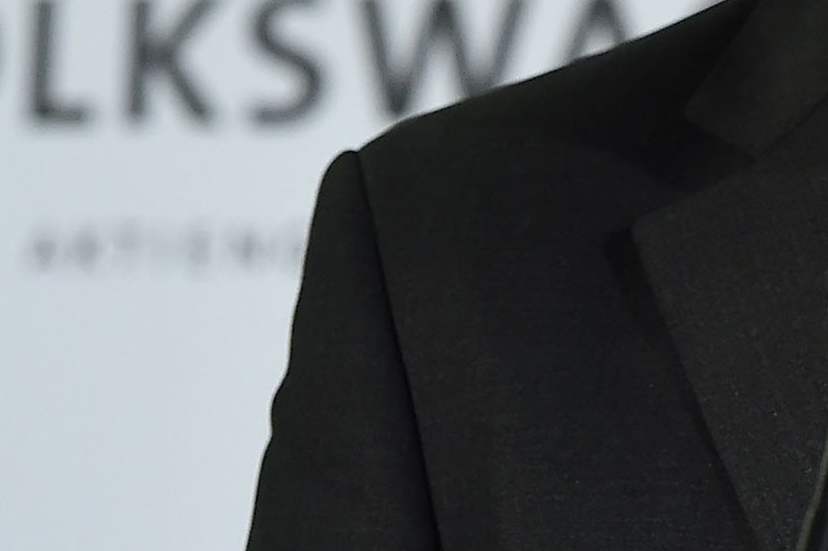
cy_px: -373
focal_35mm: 436
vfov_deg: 3.1
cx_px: 1066
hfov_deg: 4.7
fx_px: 10023
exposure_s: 1/250
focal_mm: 120
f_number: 5
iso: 2000
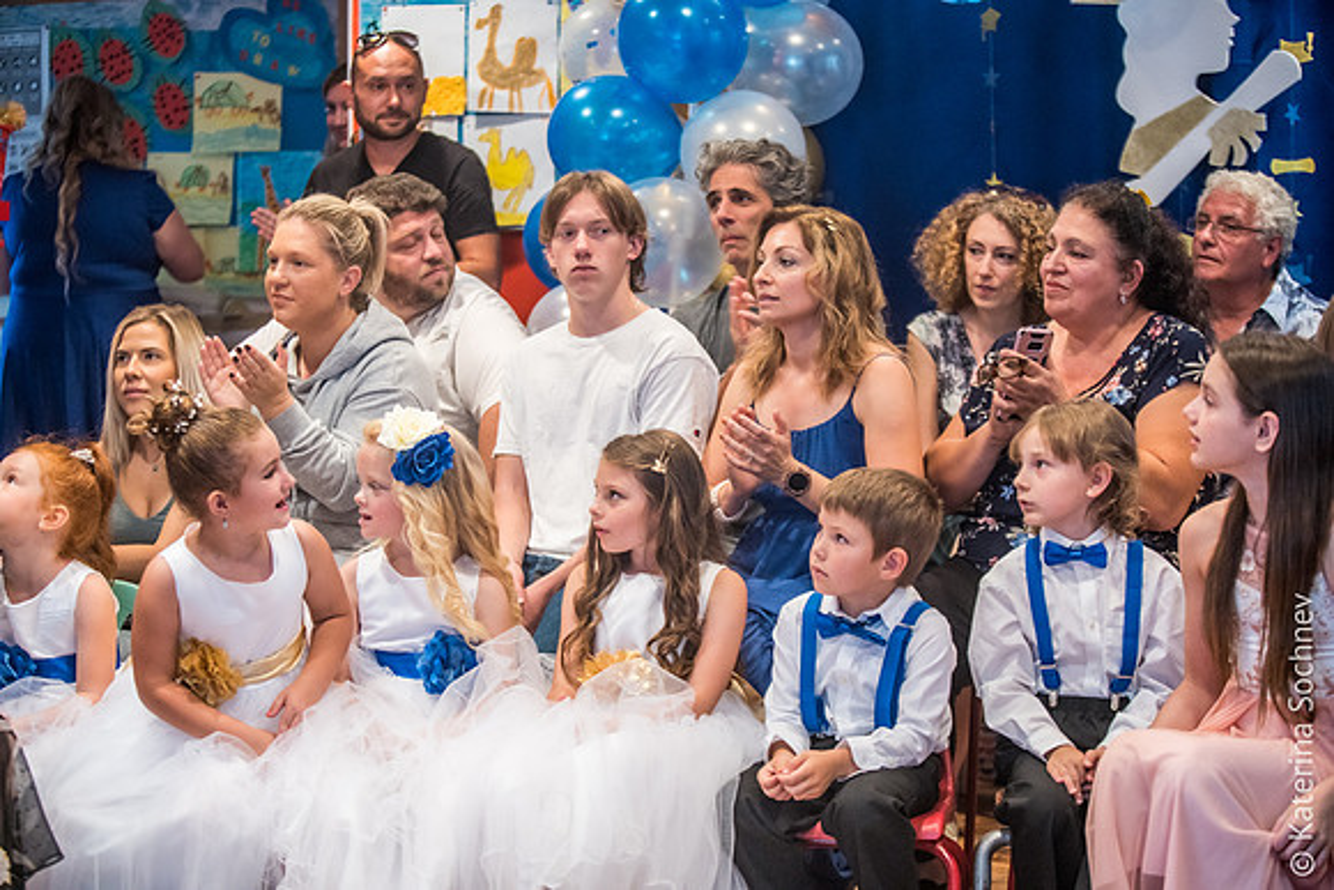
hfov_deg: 28.8
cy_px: 445
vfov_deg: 19.5
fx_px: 2594
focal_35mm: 70
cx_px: 667
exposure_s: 1/125
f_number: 2.8
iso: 1600
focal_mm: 70
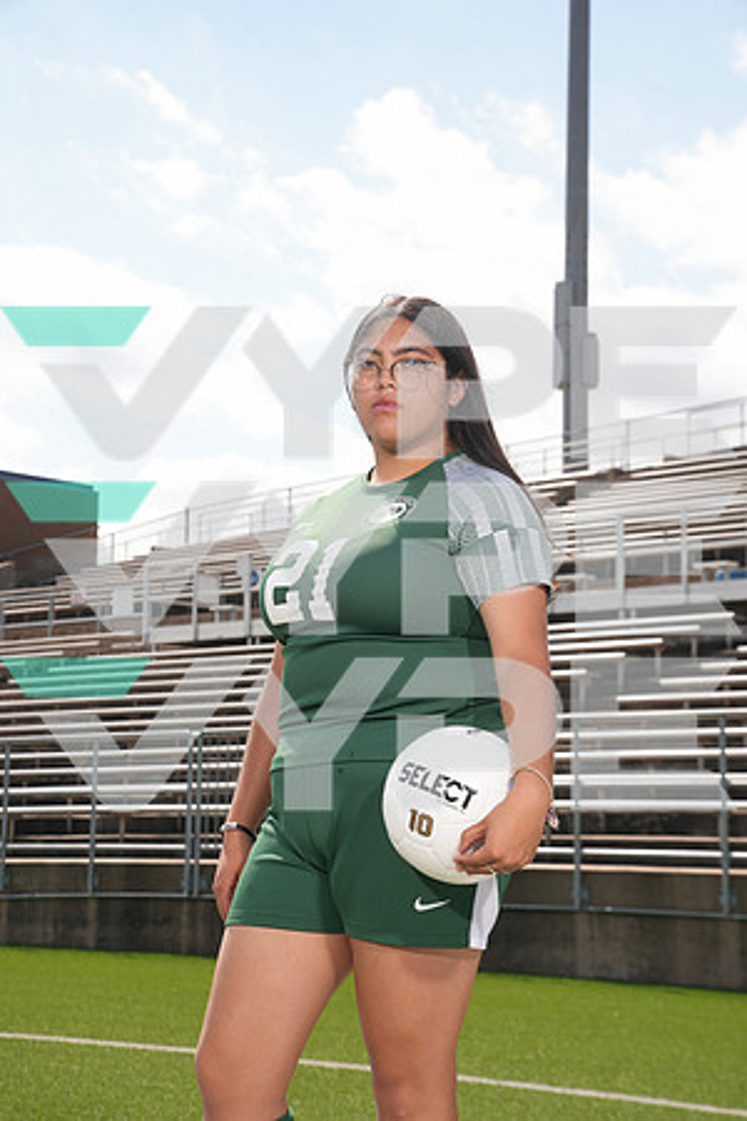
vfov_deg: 28.8
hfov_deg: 19.5
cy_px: 560
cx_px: 374
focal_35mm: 70
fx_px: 2179
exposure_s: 1/200
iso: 125
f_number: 9
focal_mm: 70
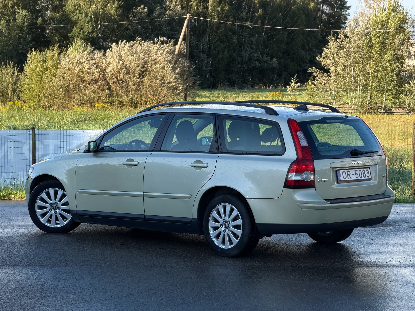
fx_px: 1199
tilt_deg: -4.5
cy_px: 156
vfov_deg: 14.8
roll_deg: +0.3
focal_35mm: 100
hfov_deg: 19.6
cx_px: 208
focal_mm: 16.89
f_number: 2.8
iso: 50
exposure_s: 1/458
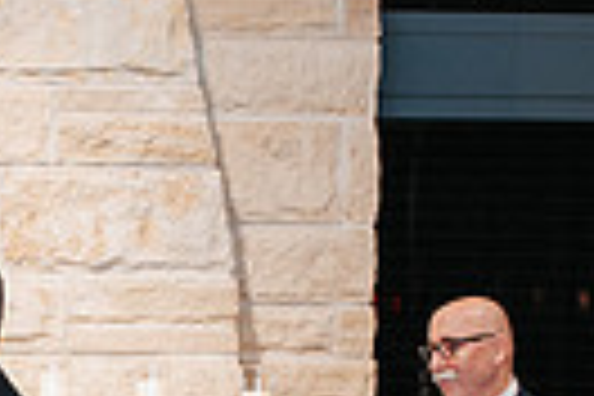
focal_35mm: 203
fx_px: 3349
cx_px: -173
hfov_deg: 9.9
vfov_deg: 6.6
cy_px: 689
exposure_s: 1/200
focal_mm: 35
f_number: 2.8
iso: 1000
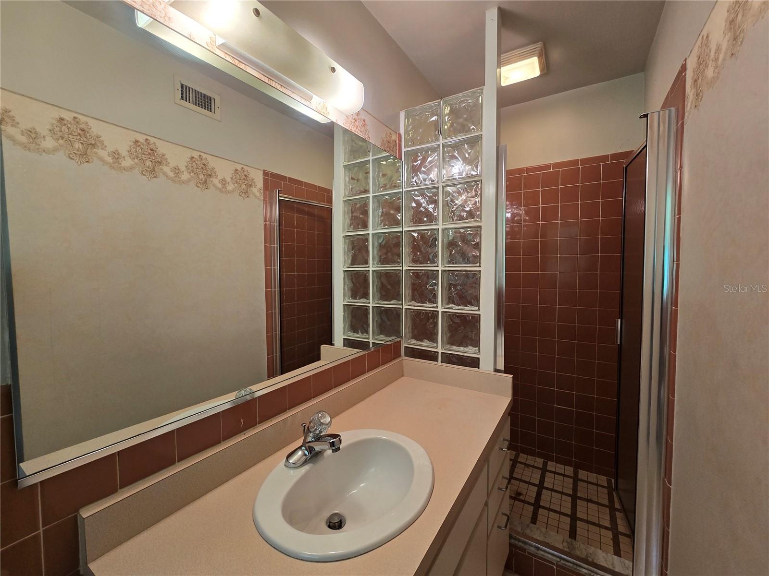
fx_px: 289
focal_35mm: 13
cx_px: 384
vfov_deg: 89.9
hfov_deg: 106.2
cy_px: 288
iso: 125
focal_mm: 2.2
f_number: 2.2
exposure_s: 1/60
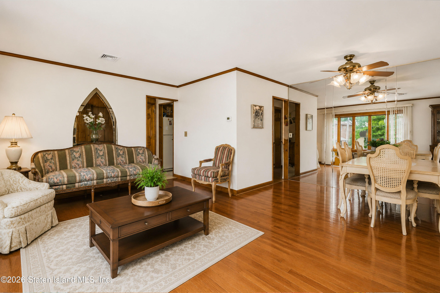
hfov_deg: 96.7
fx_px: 196
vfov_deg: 73.8
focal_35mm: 16
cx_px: 220
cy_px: 146
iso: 64
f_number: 4
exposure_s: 1/25
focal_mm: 16
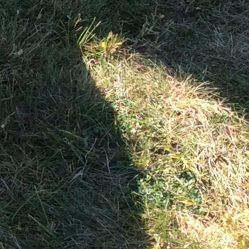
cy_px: -99
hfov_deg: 10.5
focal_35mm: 153
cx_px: -243
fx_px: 1245
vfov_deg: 11.1
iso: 32
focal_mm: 3.3
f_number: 2.4
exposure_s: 1/392
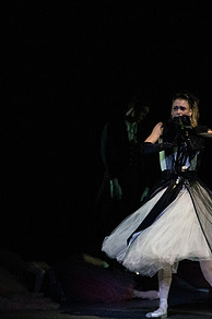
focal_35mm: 366
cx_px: 166
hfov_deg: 3.7
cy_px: 149
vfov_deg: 5.6
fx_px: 3240
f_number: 4
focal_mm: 184
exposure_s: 1/400
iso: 20000
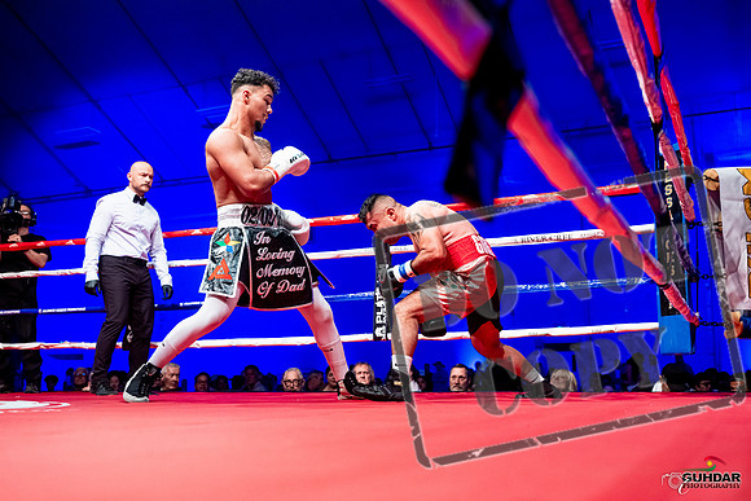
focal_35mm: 37
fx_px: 772
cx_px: 376
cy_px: 250
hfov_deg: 51.9
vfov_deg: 36.0
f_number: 2.8
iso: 4000
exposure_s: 1/1000
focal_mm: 37
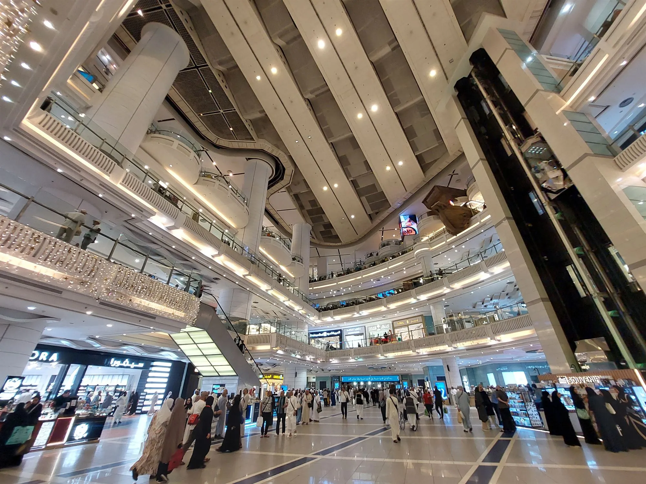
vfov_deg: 89.9
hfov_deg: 106.2
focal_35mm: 13
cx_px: 323
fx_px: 243
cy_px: 242
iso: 160
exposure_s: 1/50
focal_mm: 1.74
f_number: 2.2
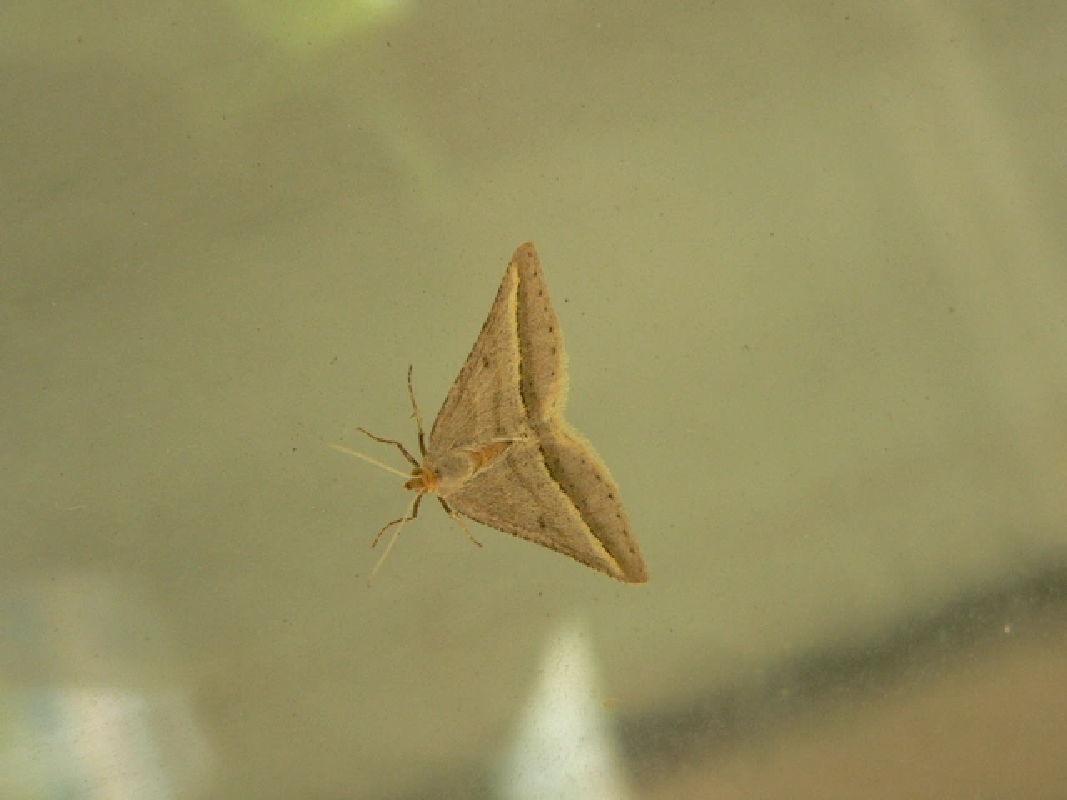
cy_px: 400
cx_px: 534
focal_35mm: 63
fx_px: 1942
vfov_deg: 23.3
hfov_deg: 30.7
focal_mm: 10.5
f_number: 2.8
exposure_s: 1/60
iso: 200
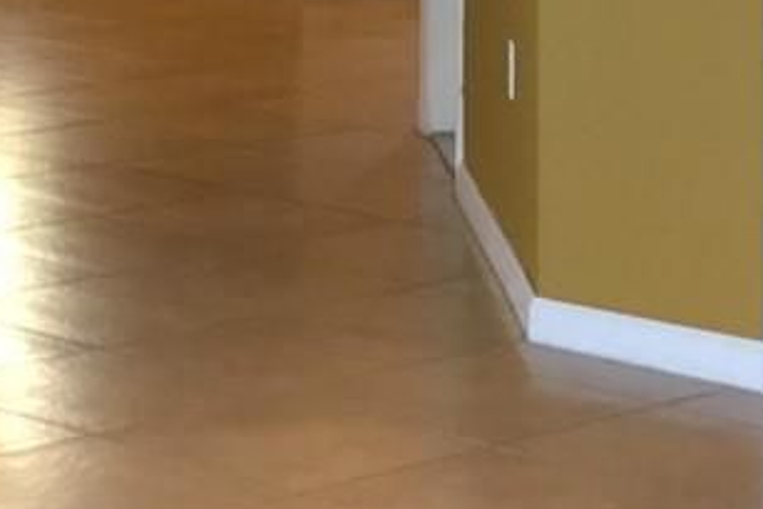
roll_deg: -0.2
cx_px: -293
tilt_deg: -2.5
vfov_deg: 8.5
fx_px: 3329
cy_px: -278
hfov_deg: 12.6
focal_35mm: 157
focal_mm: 4.15
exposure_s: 1/30
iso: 100
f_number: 2.2
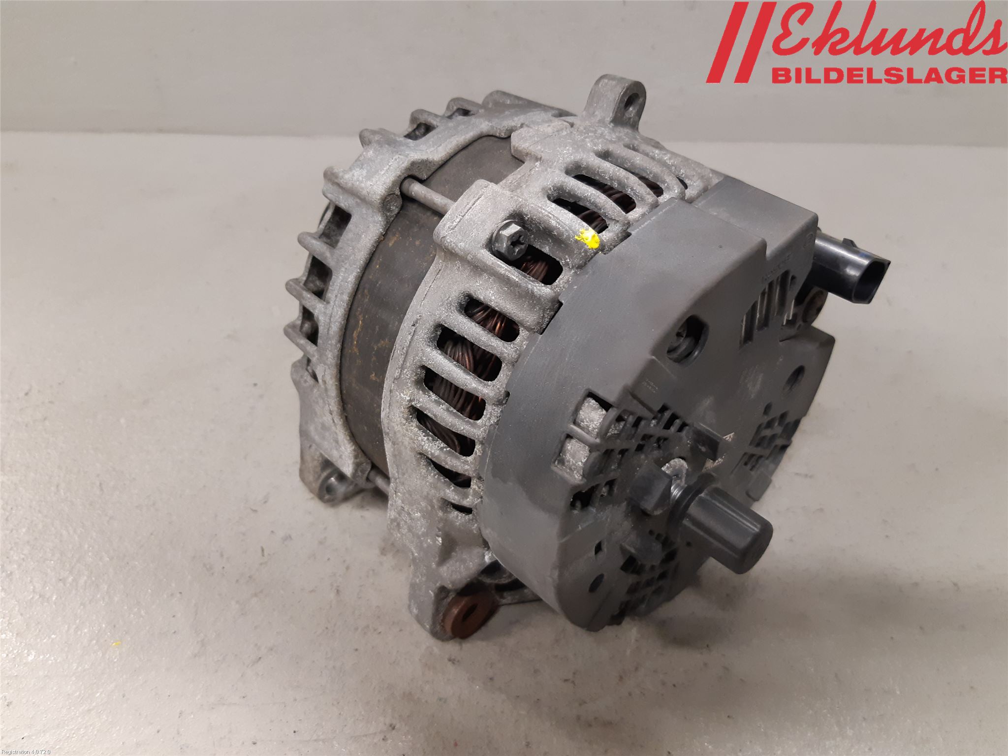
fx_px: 757
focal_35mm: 26
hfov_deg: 67.3
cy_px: 378
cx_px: 504
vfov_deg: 53.1
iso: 200
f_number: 1.7
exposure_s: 1/50
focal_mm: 3.93
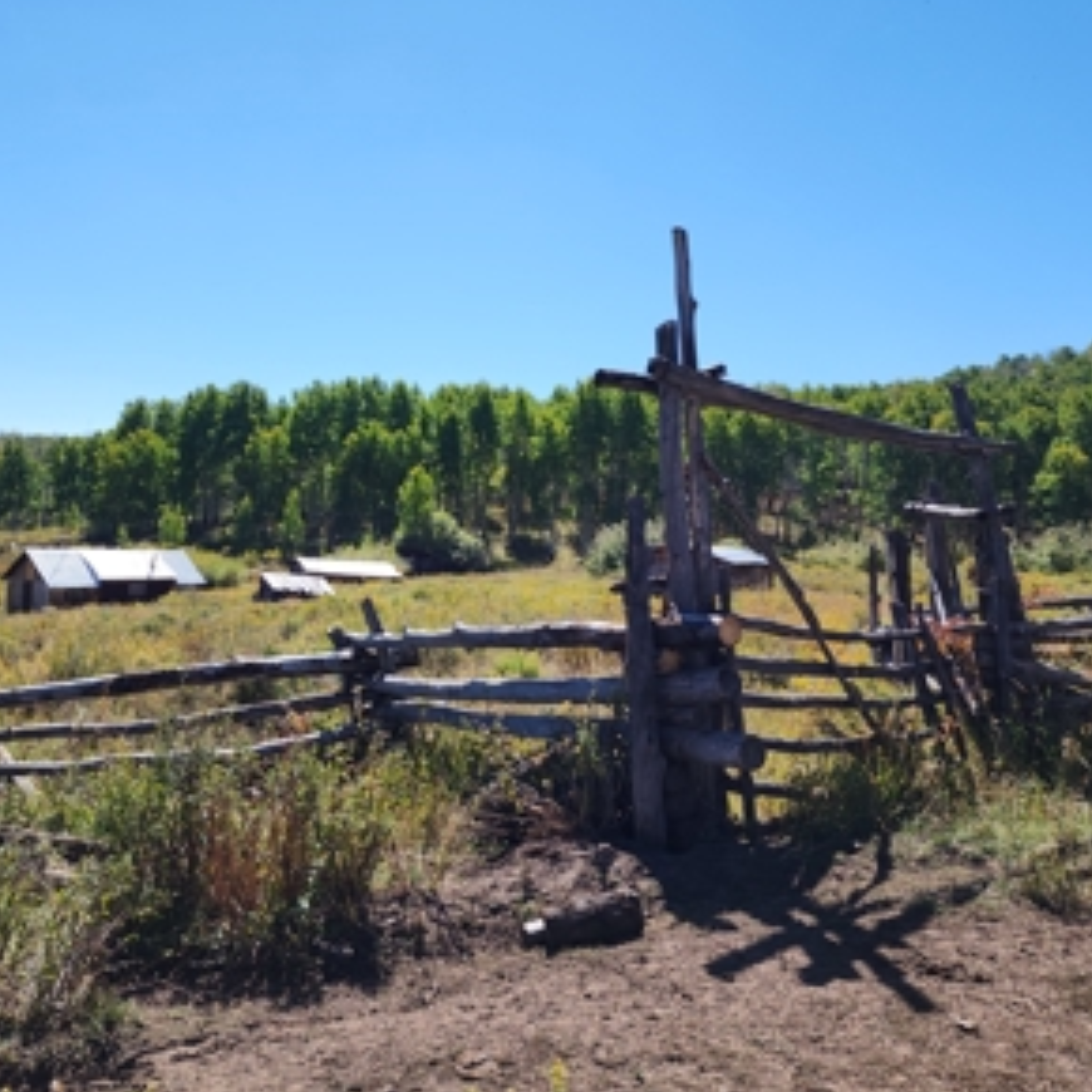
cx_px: 463
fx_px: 999
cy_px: 557
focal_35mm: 28
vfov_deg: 57.3
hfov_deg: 57.0
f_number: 1.8
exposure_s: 1/907
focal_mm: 6.4
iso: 12
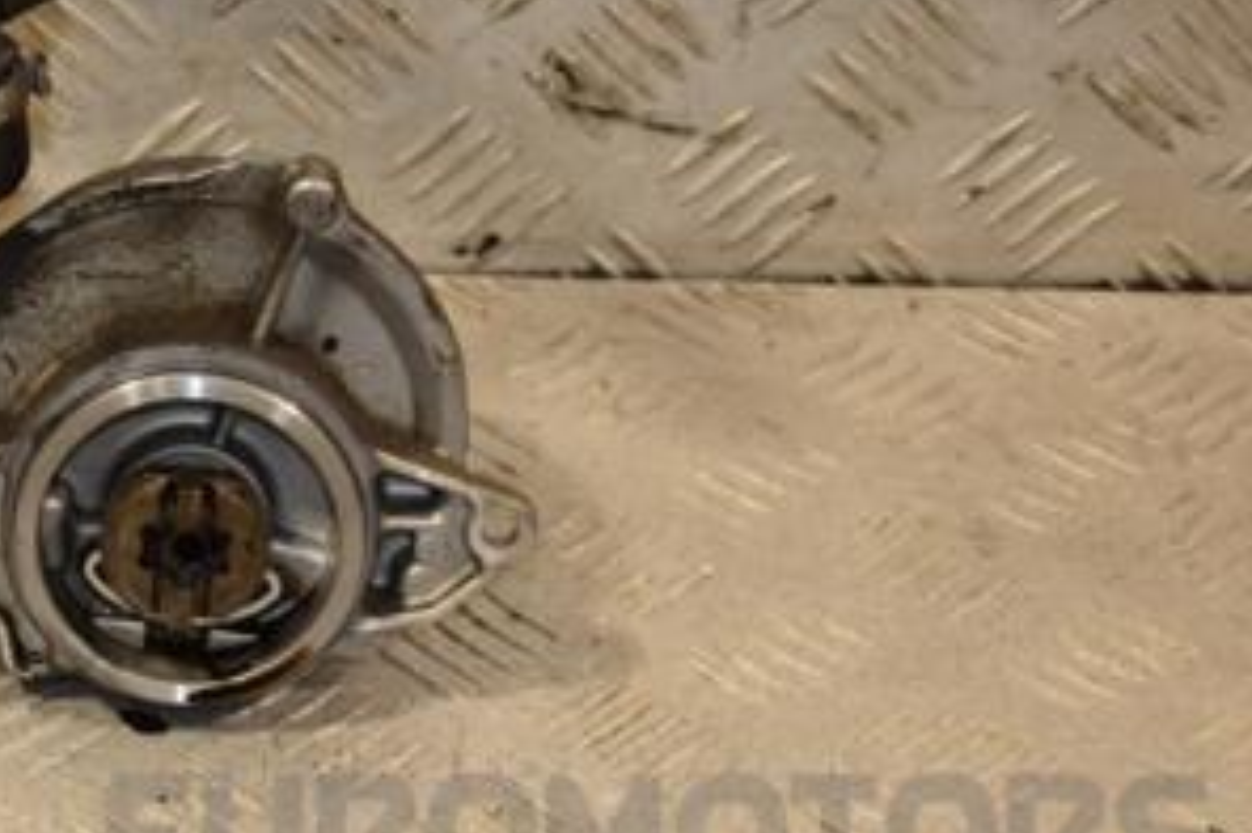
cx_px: 25
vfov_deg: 9.4
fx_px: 5075
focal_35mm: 146
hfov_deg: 13.9
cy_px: 275
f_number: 5.6
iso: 800
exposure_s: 1/200
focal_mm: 48
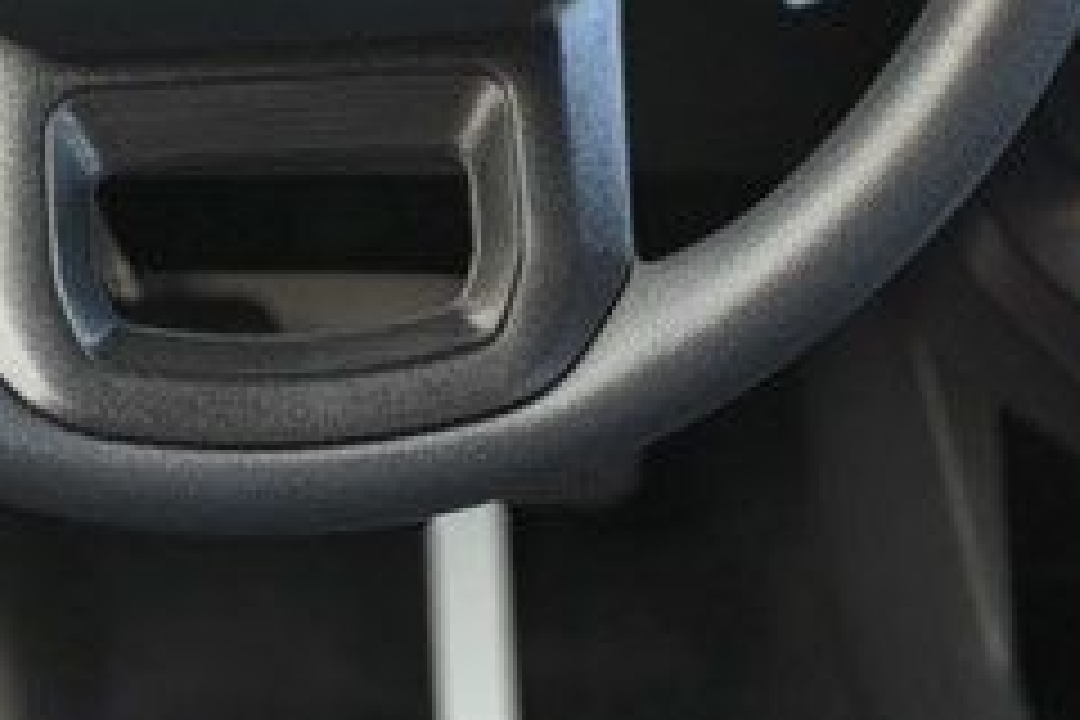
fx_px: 3990
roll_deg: -0.6
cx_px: 346
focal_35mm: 133
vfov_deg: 10.0
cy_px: -292
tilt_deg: -27.7
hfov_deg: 15.4
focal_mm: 6.76
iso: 125
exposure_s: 1/60
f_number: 1.78
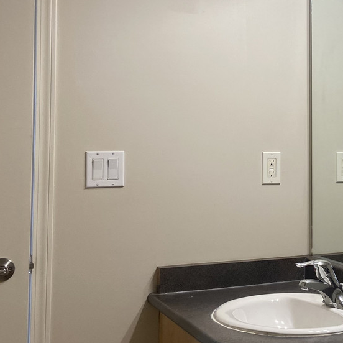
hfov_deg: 25.6
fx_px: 717
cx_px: 342
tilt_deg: +2.8
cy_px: 125
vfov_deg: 26.8
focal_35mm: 64
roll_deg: +0.7
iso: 80
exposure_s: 1/120
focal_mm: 4.25
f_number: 1.8
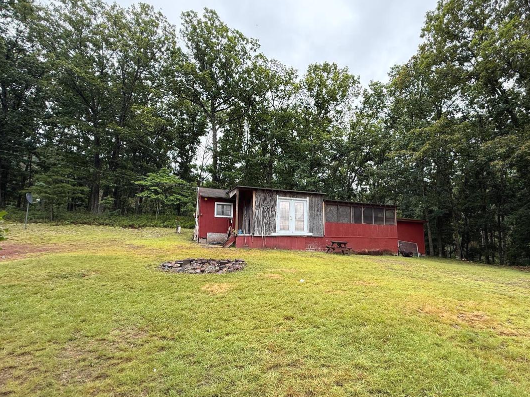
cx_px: 309
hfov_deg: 84.0
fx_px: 291
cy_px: 214
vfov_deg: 68.6
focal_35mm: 19
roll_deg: -0.5
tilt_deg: +8.6
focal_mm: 2.22
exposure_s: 1/164
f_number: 2.2
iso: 64
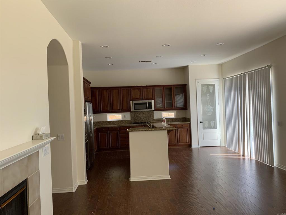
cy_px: 108
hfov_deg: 67.3
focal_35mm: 26
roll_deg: +3.0
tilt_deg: -0.4
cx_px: 143
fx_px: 215
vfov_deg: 53.1
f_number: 1.8
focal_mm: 4.25
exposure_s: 1/121
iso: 64
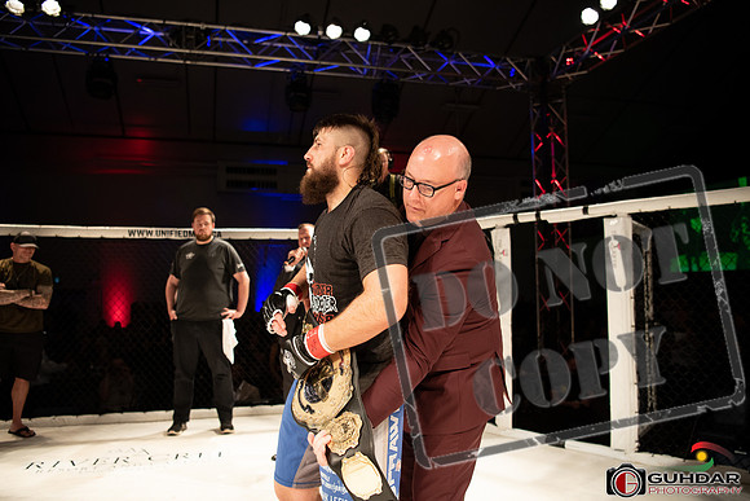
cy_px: 250
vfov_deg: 48.0
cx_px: 375
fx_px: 563
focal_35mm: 27
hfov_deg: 67.4
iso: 1100
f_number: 2.8
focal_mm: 27
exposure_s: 1/1000
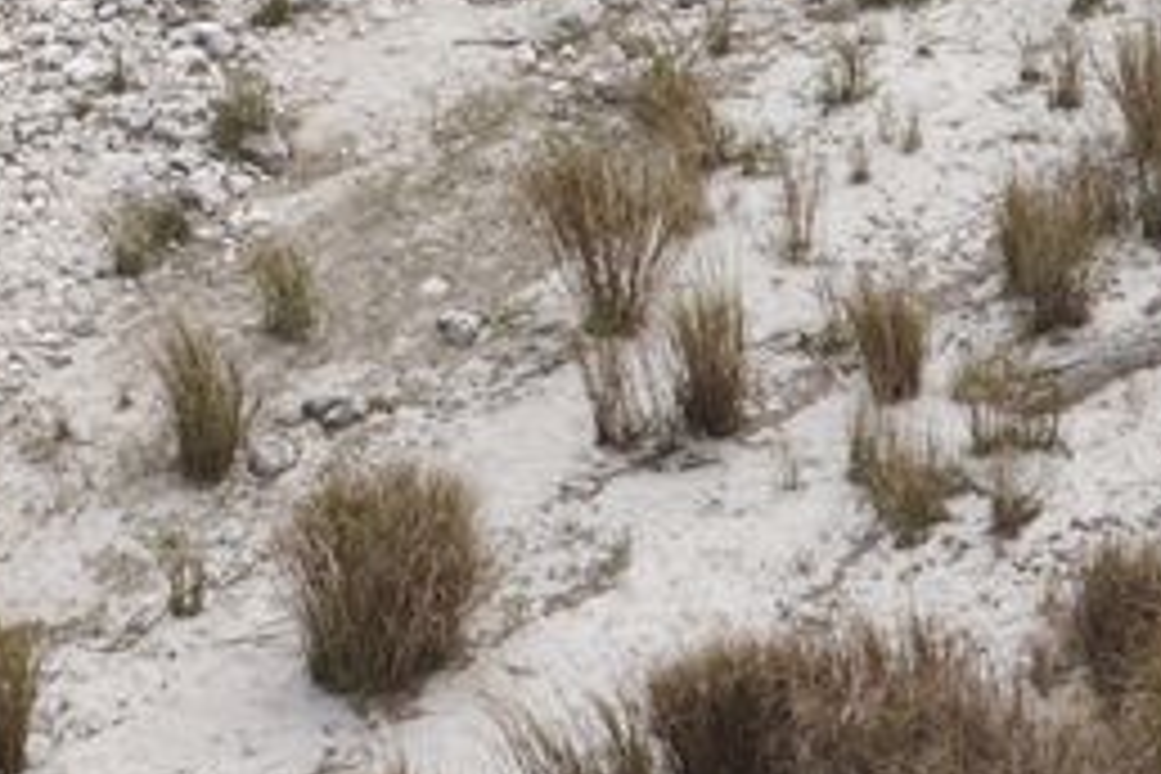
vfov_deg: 6.5
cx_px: 400
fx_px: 5998
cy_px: -1890
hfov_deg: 11.0
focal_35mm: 186
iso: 100
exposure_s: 1/100
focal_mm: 24
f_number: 11
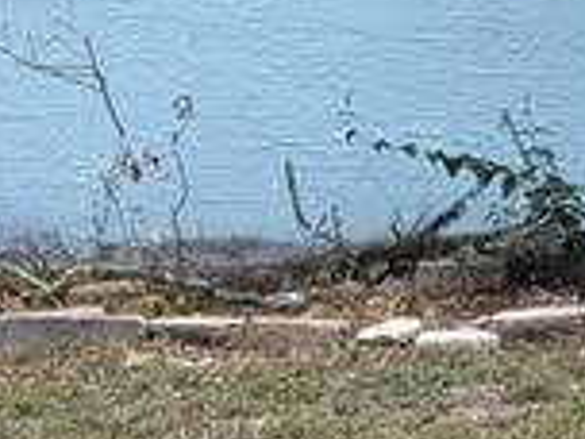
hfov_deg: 10.4
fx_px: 2957
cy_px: 0
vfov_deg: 8.4
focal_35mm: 175
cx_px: 1185
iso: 50
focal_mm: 5.96
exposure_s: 1/430
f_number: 1.6
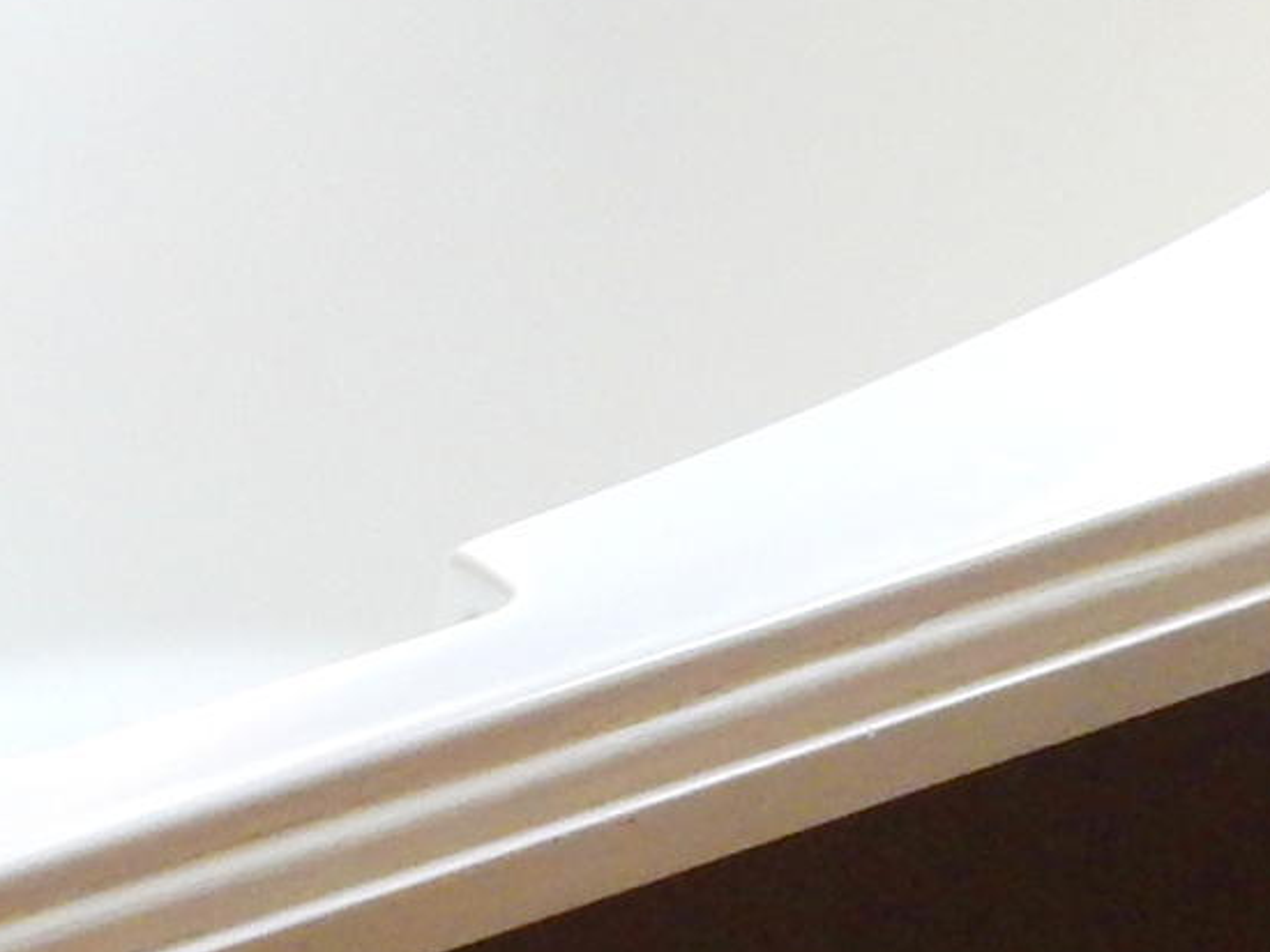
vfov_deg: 7.6
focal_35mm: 196
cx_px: 297
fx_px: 7189
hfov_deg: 10.1
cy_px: 401
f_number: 4
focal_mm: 6.4
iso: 250
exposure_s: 1/30
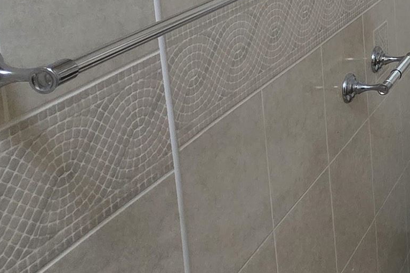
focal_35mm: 54
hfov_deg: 26.1
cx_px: 626
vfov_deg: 22.2
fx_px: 615
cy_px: -90
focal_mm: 2.2
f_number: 1.9
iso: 250
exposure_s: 1/60
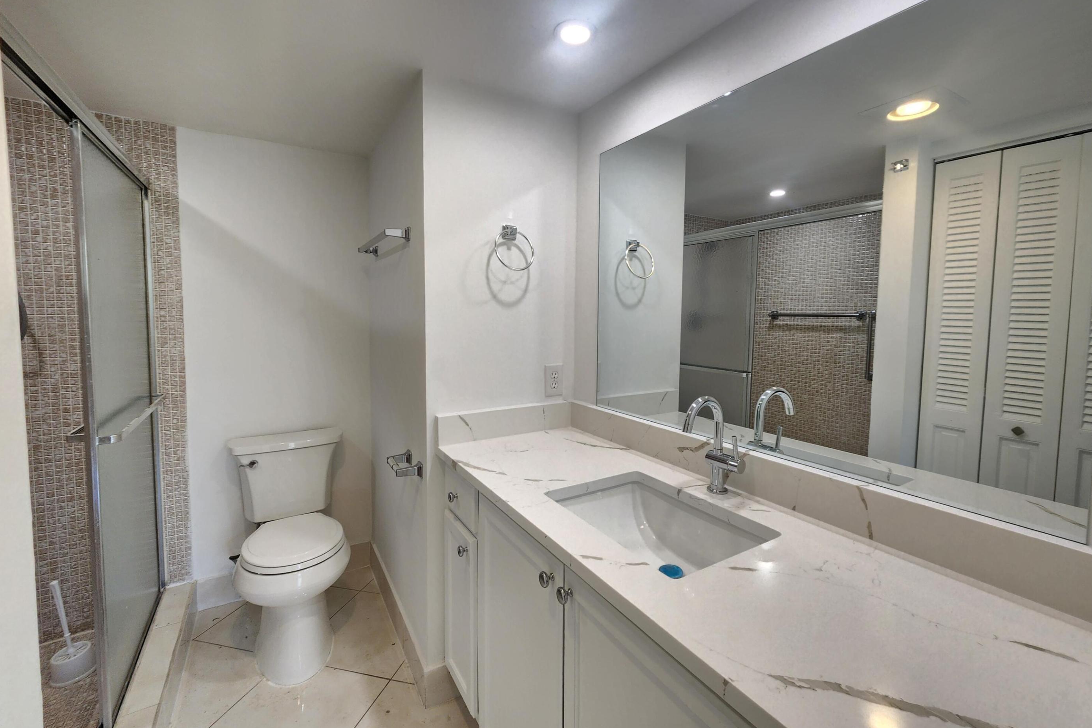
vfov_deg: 81.1
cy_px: 346
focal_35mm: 14
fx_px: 425
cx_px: 563
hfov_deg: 104.2
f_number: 2.2
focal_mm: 2.2
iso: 100
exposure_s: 1/60
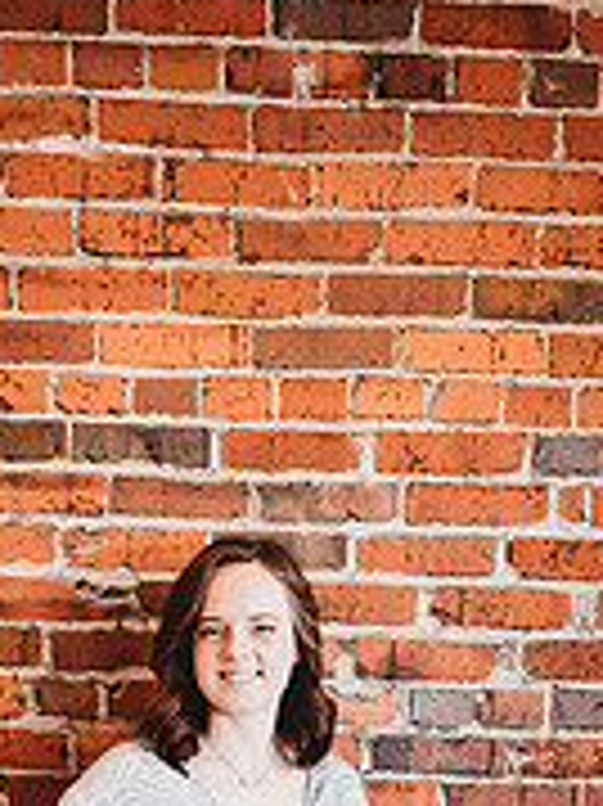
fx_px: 1349
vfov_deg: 28.6
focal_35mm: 58
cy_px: 986
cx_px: 234
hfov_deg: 25.1
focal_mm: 24
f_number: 2.2
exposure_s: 1/160
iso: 500
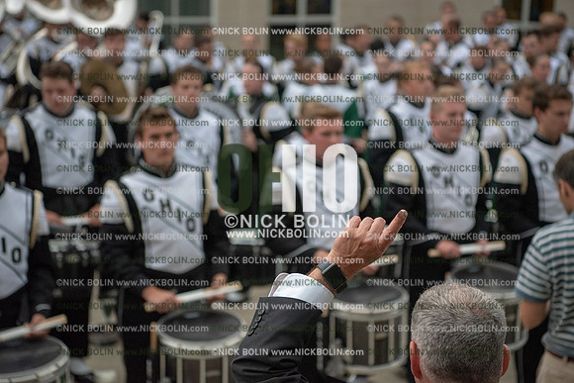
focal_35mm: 70
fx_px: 1116
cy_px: 192
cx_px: 287
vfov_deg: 19.5
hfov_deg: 28.8
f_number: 3.5
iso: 3200
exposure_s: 1/1600
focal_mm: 70
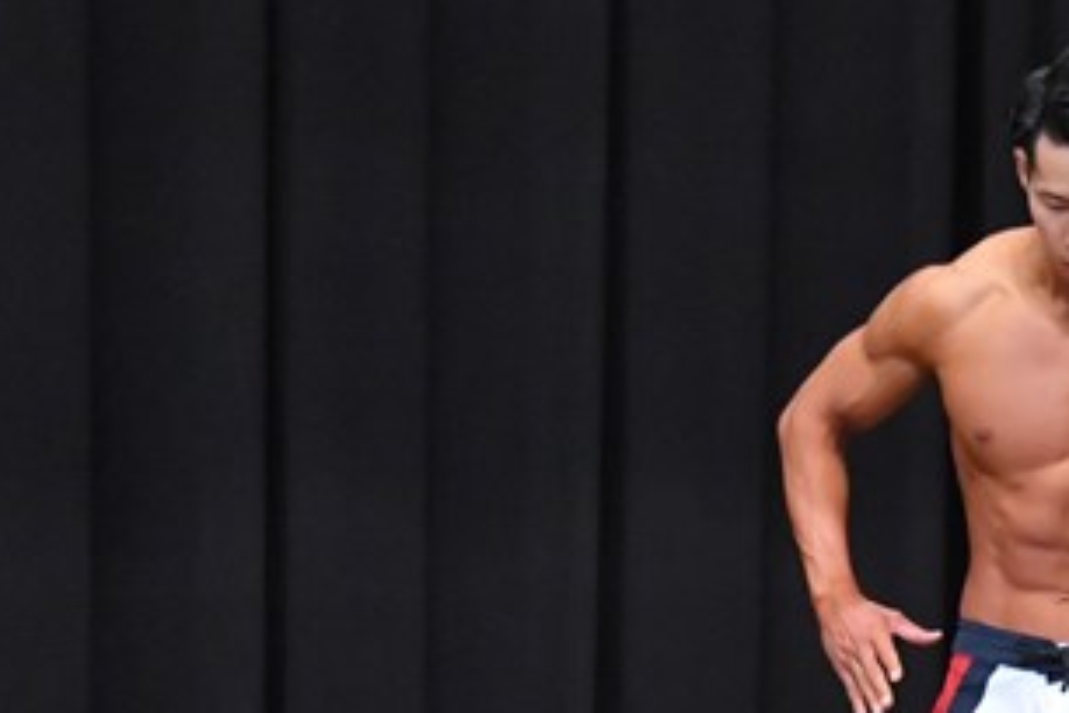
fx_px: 15202
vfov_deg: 2.7
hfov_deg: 4.0
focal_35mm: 512
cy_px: 786
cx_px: 1169
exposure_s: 1/400
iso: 8000
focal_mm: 135
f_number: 5.6
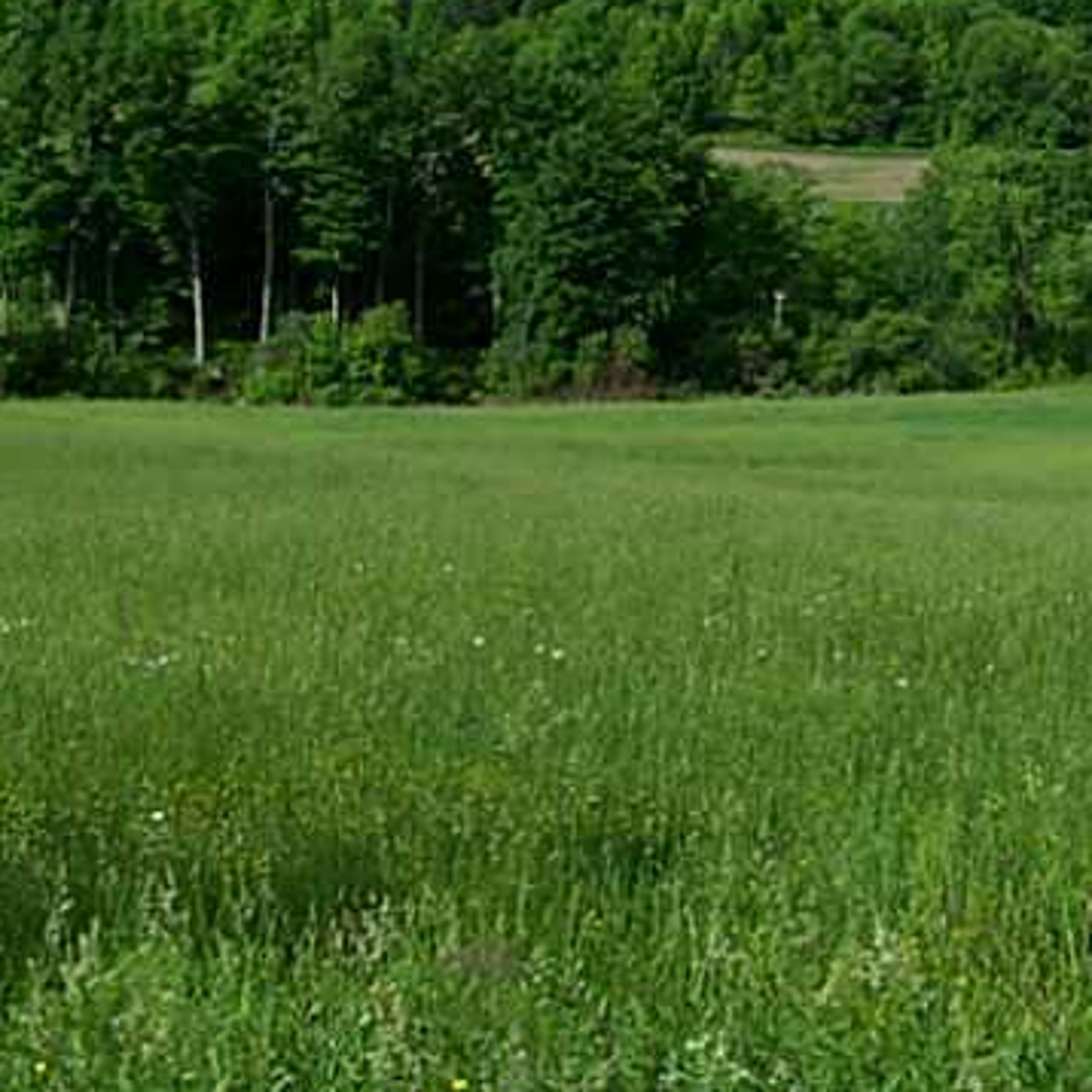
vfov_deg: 22.7
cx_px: 850
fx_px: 2677
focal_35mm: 75
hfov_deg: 22.8
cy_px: 188
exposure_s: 1/1000
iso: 80
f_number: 4
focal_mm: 6.3
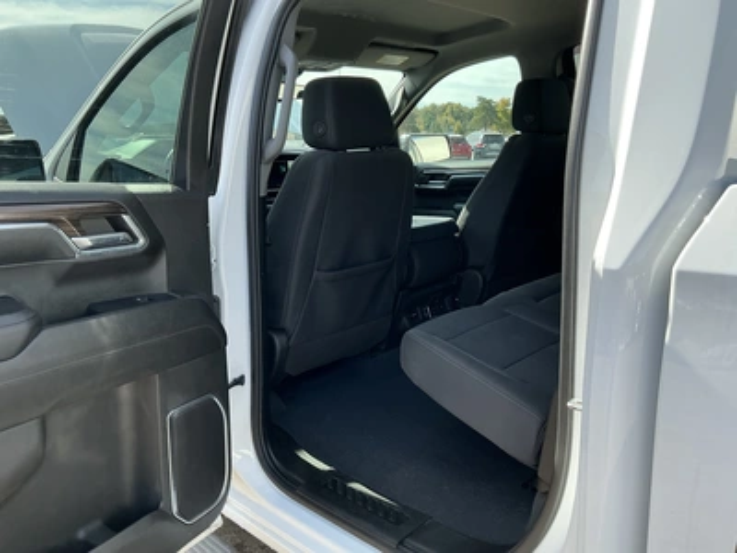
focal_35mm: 28
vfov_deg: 49.7
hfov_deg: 63.4
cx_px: 368
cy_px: 276
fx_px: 596
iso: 25
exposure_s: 1/333
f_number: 1.8
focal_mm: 3
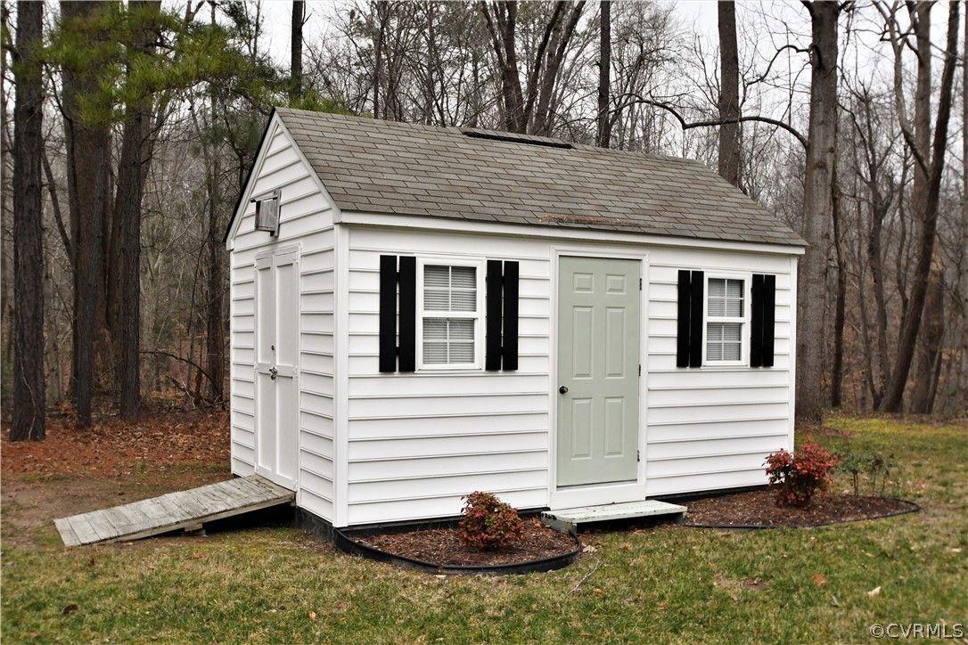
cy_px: 322
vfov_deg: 36.9
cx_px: 484
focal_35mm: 36
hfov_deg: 53.1
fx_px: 968
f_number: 7.1
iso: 1600
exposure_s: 1/500
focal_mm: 24
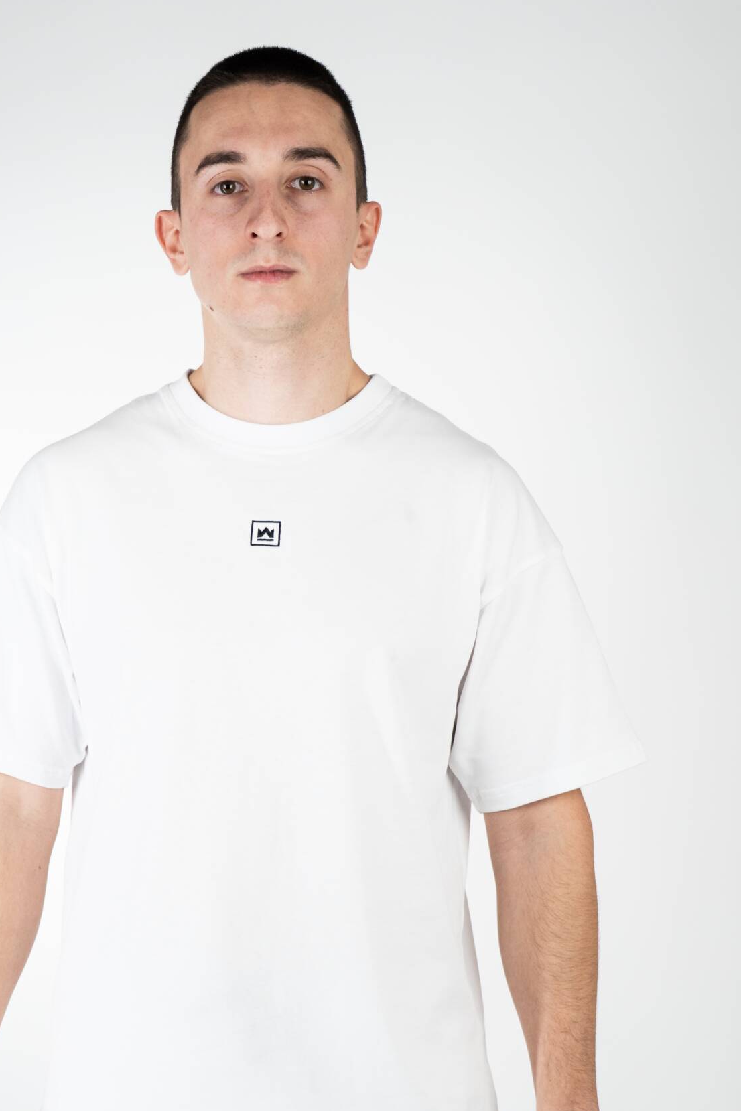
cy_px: 745
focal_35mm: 71
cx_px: 263
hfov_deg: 19.1
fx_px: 2192
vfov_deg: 28.3
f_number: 4
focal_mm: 46
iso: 1000
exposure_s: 1/160
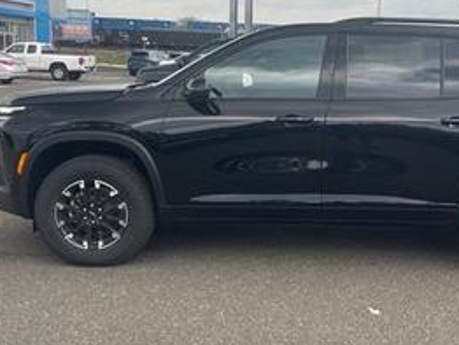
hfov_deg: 37.4
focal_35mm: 50
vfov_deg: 29.2
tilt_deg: -8.5
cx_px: 335
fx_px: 664
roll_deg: -3.2
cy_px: 166
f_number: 1.6
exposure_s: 1/537
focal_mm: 4.2
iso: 32
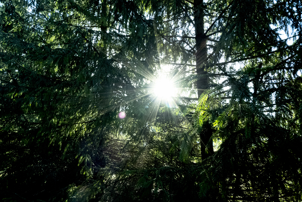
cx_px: 151
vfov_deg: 55.1
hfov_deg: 76.1
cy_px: 101
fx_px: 193
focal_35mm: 23
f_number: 11
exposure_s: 1/100
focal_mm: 15
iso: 2500
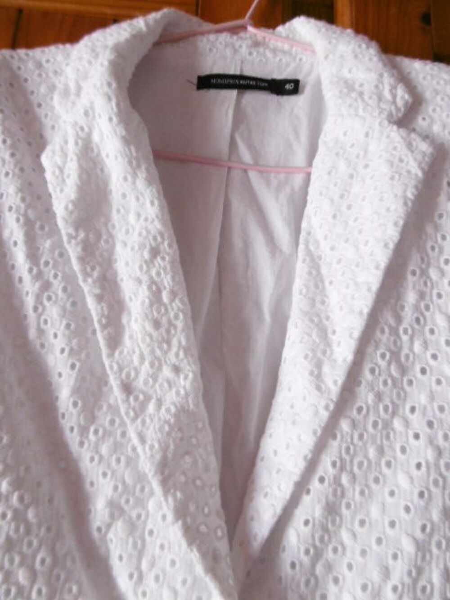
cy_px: 300
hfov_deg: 56.8
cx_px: 225
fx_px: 416
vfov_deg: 71.6
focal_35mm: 24
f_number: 3.1
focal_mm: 4.3
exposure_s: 1/60
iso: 160
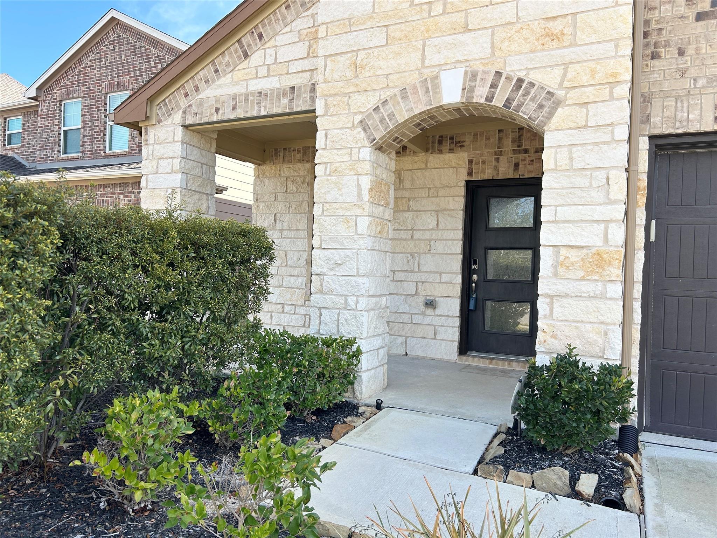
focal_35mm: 26
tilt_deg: +0.9
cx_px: 358
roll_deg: -2.7
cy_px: 269
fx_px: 539
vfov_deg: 53.1
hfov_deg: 67.3
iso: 50
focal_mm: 5.7
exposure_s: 1/1171
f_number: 1.5
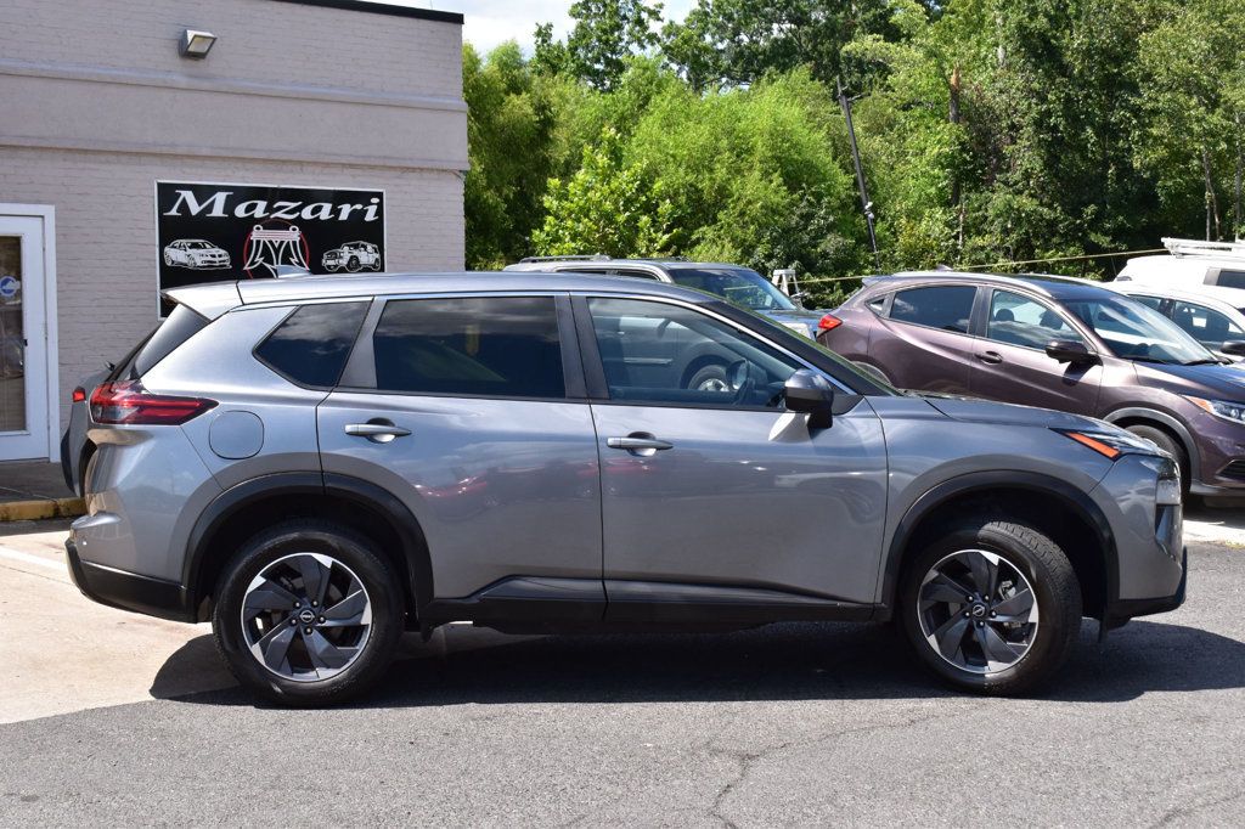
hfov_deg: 37.9
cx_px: 622
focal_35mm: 52
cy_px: 414
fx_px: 1815
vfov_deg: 25.7
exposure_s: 1/320
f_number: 11
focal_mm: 35
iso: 400
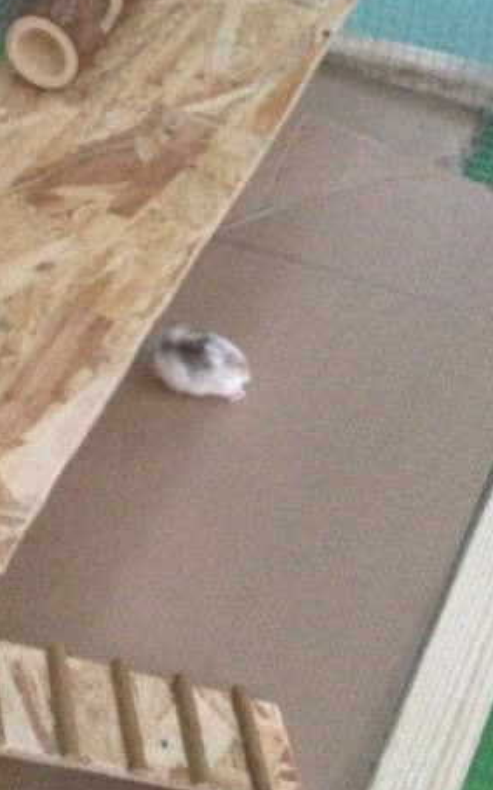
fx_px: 1548
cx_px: 19
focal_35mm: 72
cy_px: 451
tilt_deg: -45.7
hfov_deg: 17.7
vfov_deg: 28.6
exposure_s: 1/15
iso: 800
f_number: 2.4
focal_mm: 4.12
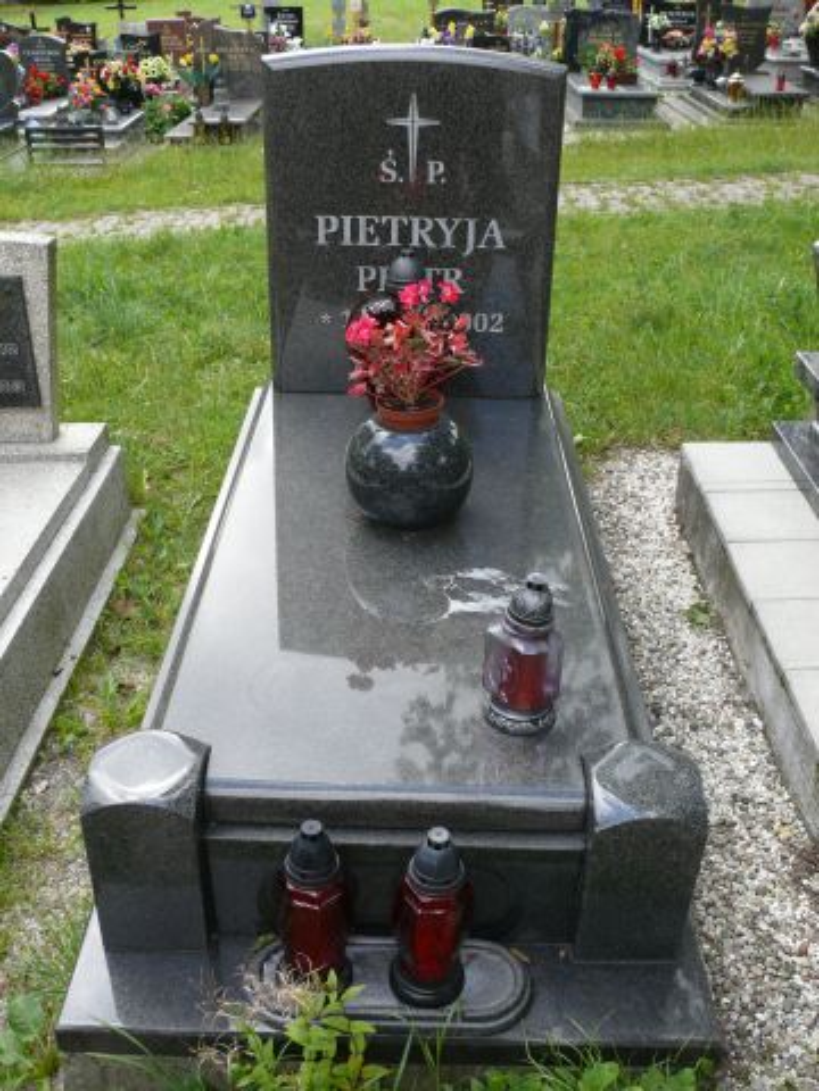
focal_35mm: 35
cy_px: 546
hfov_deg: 40.7
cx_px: 410
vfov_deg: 52.6
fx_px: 1104
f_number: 4
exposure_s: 1/125
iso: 100
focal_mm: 7.4
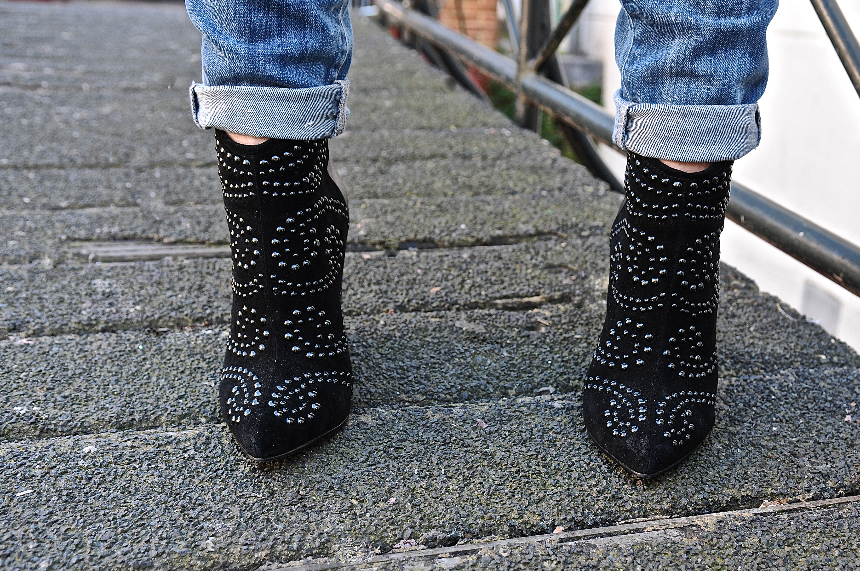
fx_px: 1026
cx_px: 494
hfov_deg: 45.3
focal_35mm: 43
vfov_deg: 31.1
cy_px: 277
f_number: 4
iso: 200
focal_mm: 24
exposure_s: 1/60
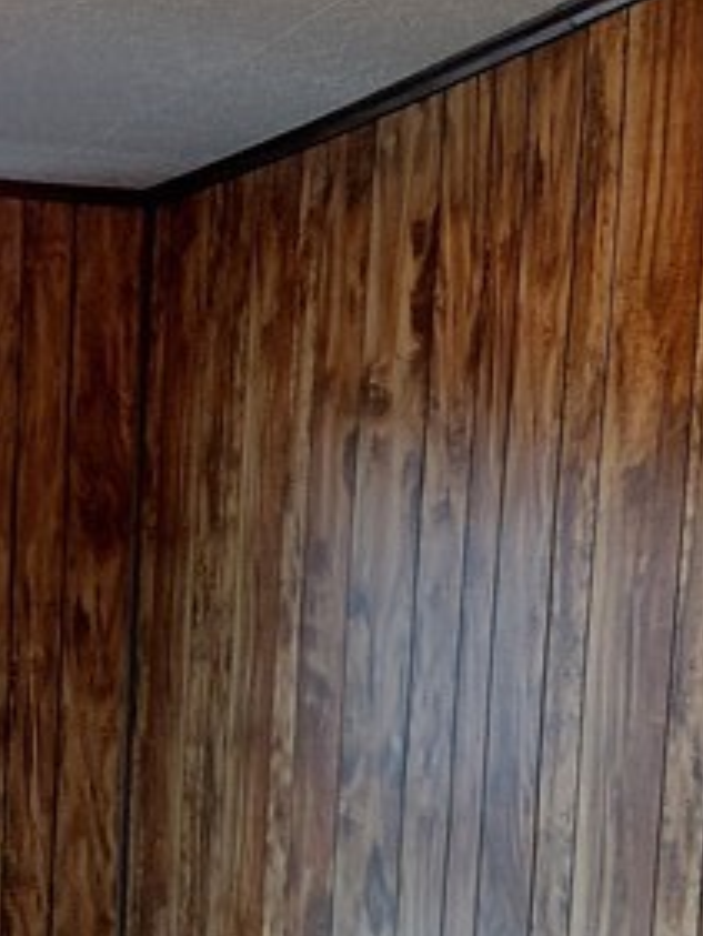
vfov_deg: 20.9
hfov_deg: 15.8
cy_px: 896
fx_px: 2462
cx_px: -83
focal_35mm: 91
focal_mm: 4.69
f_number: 1.8
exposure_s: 1/120
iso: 200
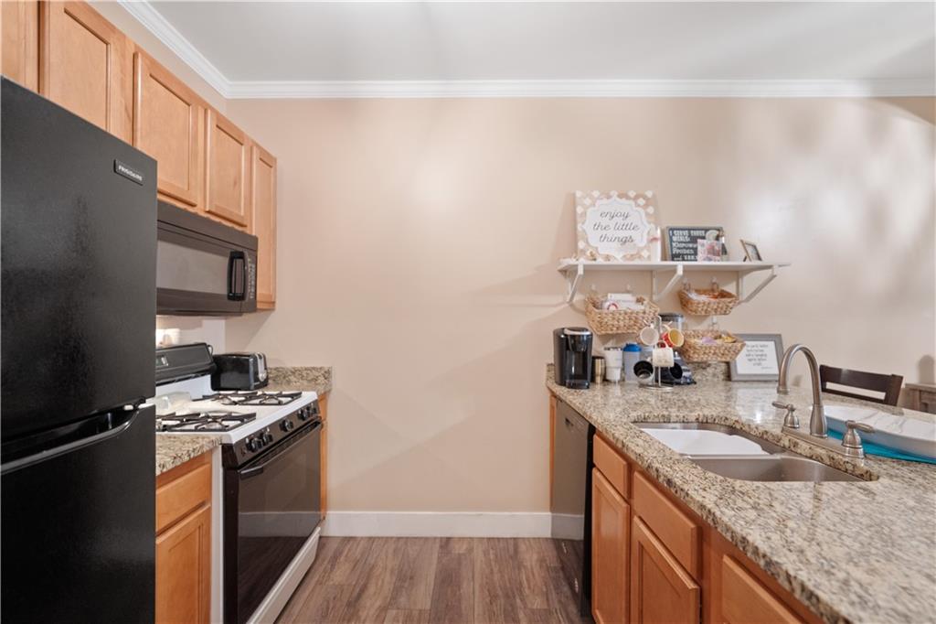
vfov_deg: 77.3
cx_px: 468
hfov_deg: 100.4
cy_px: 312
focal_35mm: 15
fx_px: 390
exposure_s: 1/30
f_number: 2.8
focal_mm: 15
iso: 640
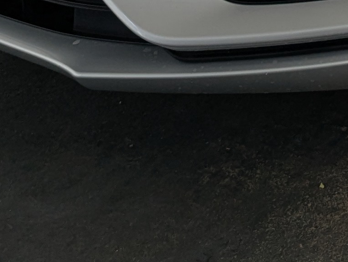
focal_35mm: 128
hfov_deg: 14.6
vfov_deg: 9.8
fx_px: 1289
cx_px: 477
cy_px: -422
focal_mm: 6.81
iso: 50
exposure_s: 1/246
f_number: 1.85
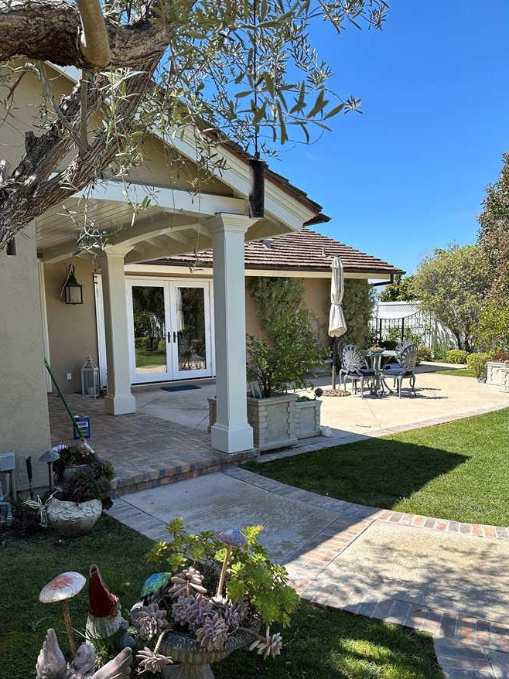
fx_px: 549
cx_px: 244
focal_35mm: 28
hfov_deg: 49.7
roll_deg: -1.2
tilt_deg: -9.9
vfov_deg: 63.2
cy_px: 381
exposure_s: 1/2070
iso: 80
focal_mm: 6.86
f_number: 1.78
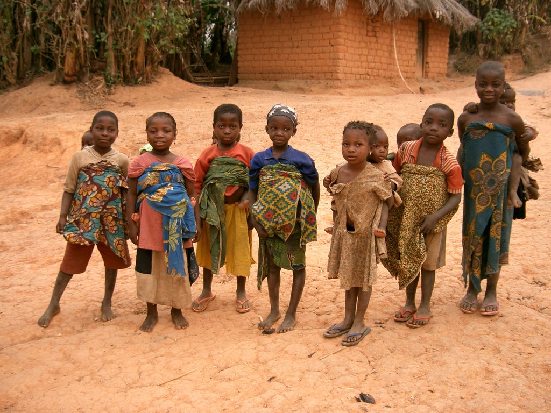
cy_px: 206
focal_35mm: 39
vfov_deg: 36.8
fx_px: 621
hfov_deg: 47.9
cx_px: 276
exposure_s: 1/250
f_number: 2.8
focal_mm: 8
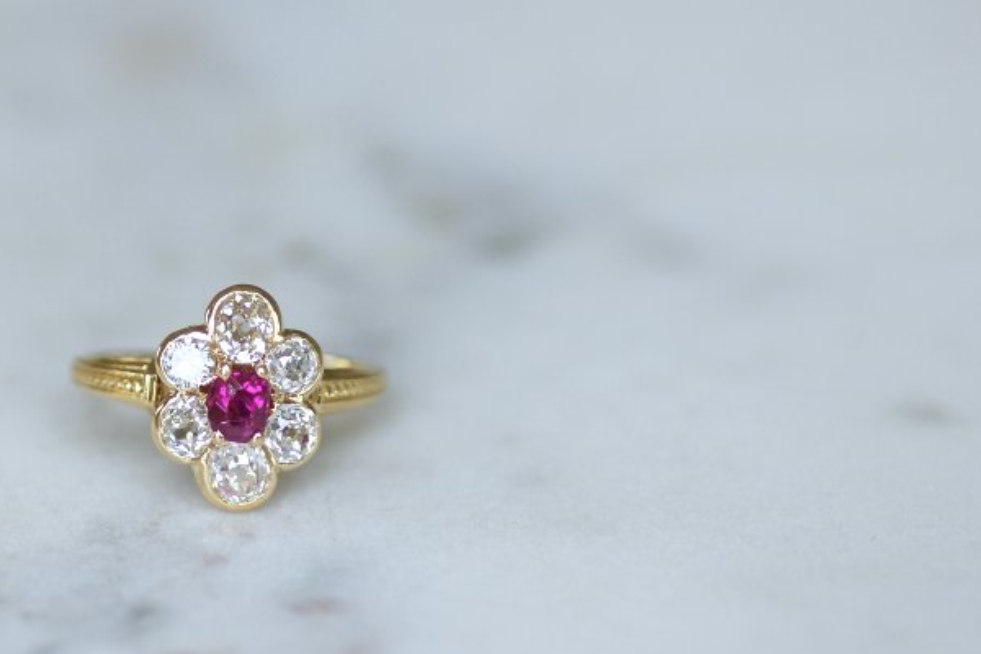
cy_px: 363
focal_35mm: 210
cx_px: 268
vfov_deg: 6.5
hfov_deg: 9.8
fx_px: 5722
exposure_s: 1/125
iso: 200
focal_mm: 70
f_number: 2.8
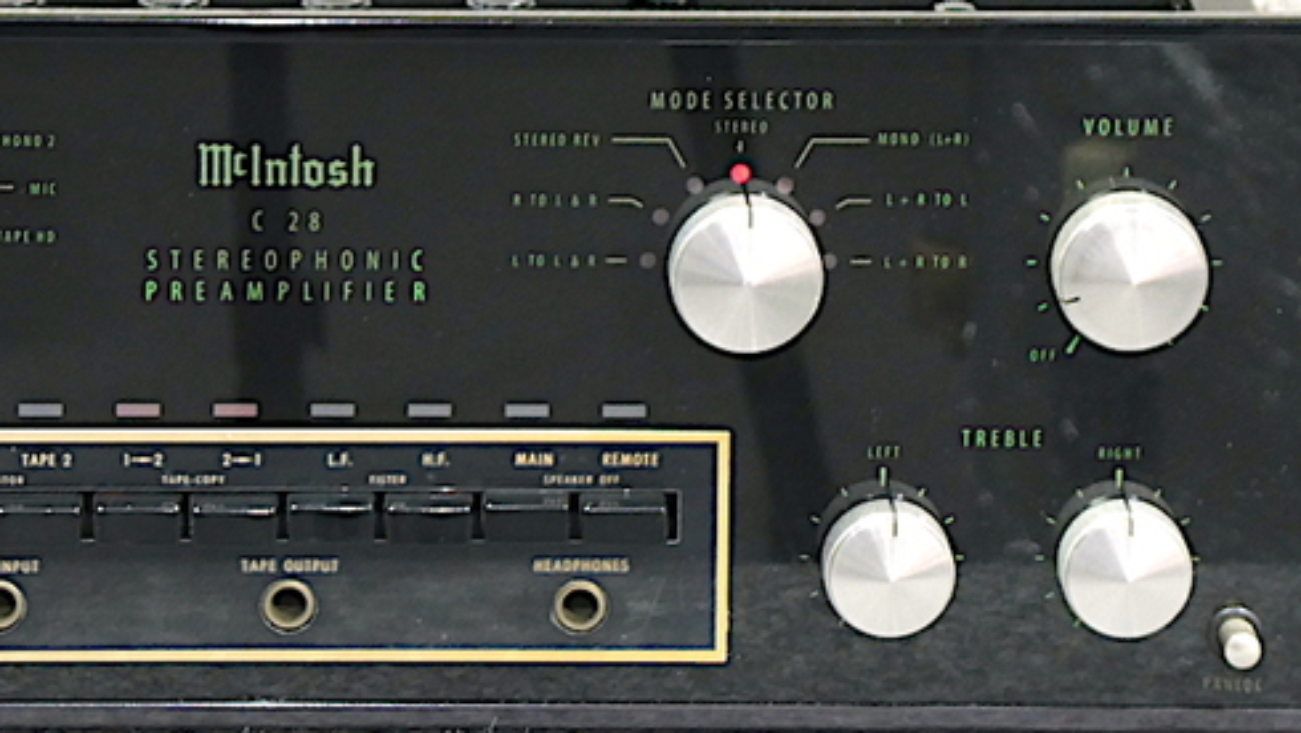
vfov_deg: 4.0
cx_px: 279
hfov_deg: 7.1
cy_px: 162
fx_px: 10525
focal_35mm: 305
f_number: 5.4
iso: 200
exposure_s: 1/1.6
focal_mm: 25.6
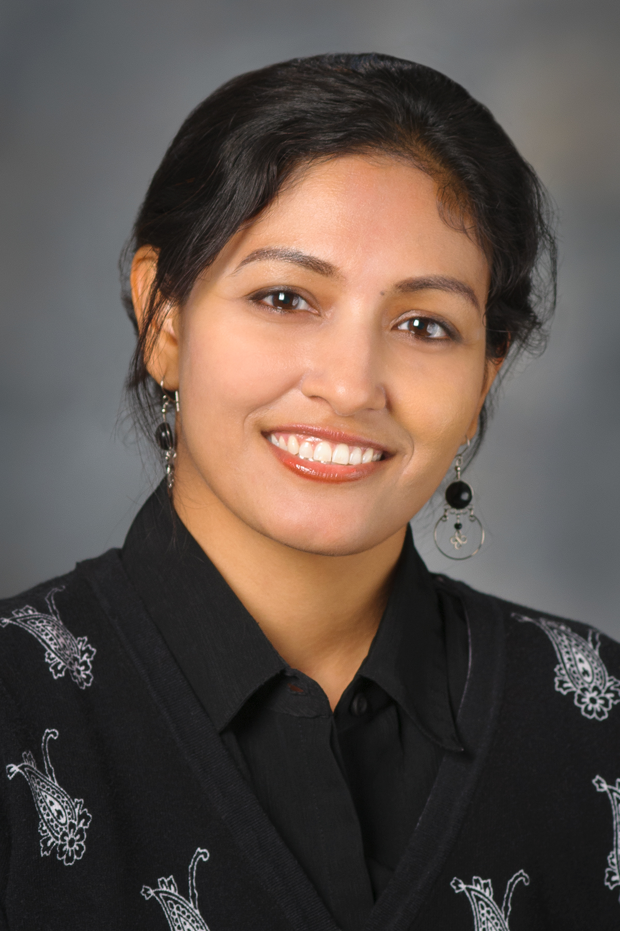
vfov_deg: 11.4
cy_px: 466
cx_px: 310
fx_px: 4650
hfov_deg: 7.6
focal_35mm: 180
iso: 200
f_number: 5.6
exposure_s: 1/80
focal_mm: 120
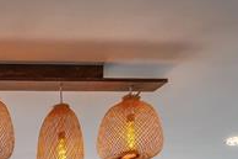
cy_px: 281
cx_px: -102
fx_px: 489
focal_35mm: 74
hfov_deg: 23.0
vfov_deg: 15.8
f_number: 5.6
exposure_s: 1/750
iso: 250
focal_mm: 14
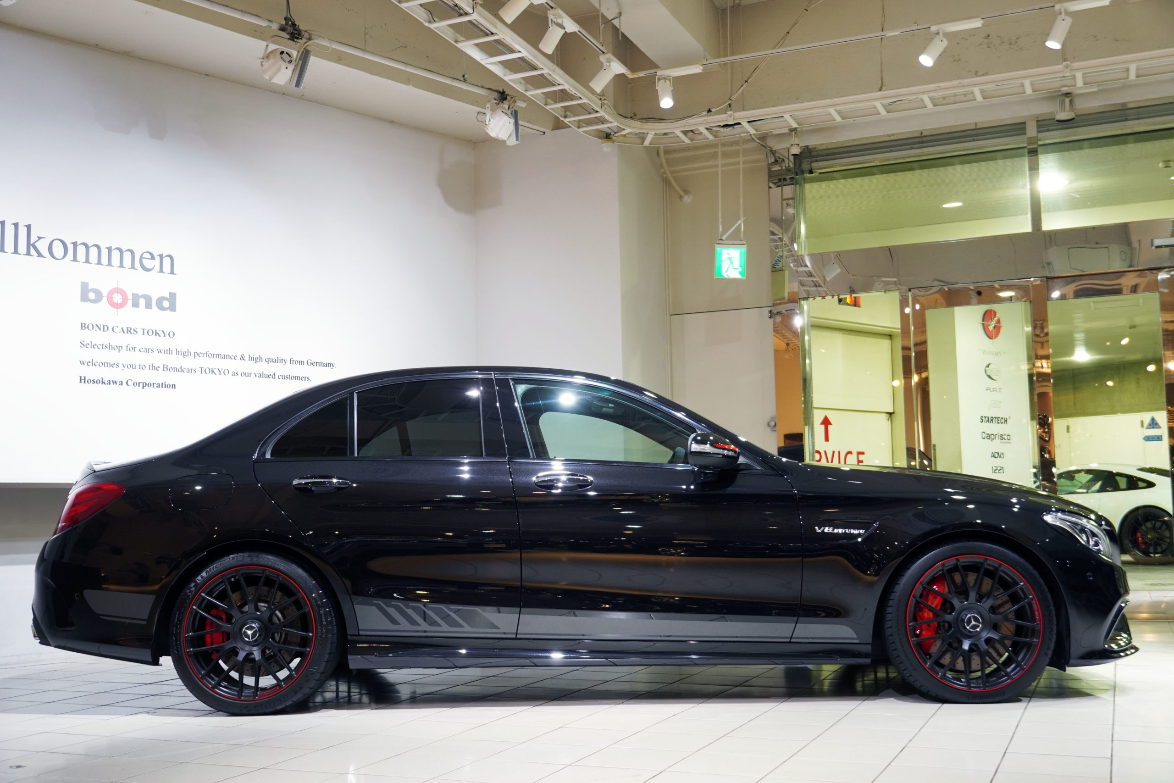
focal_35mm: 39
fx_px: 1272
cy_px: 392
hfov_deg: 49.6
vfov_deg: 34.2
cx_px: 587
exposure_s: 1/40
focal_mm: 26
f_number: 4
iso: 500
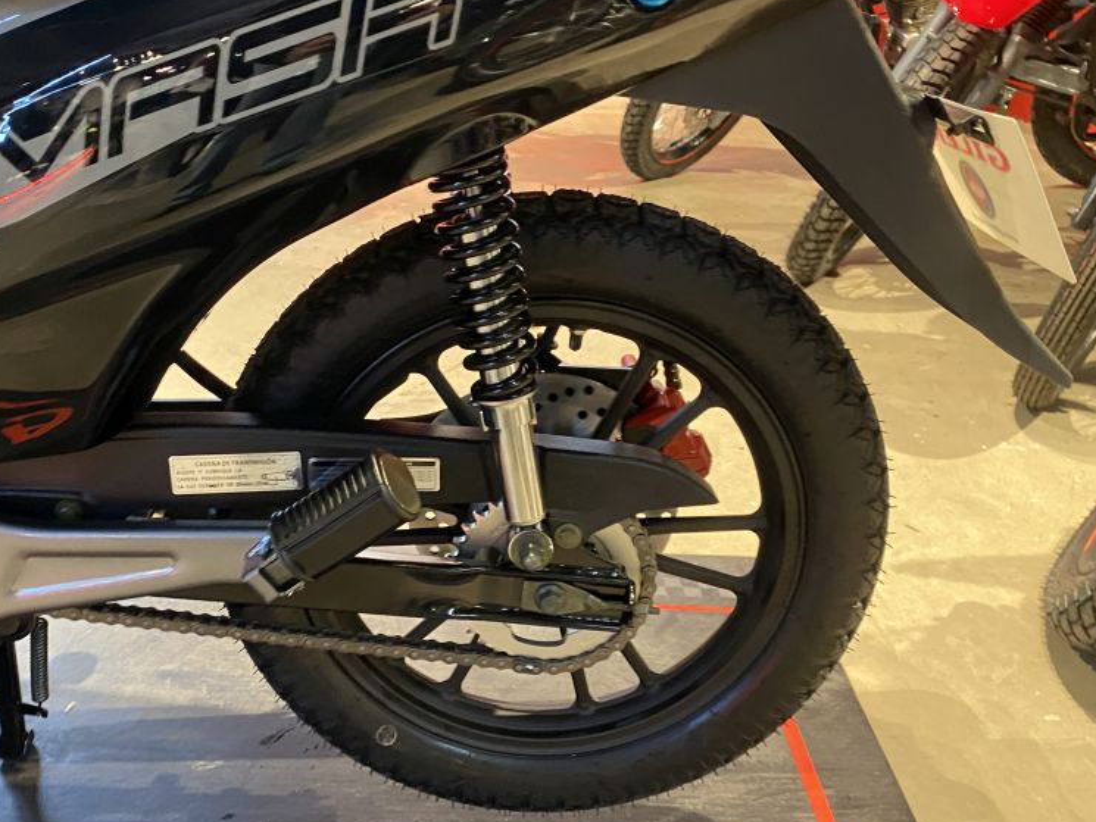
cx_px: 463
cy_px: 462
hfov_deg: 49.9
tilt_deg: -24.1
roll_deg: +2.6
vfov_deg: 38.6
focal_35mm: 37
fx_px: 1172
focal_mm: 4.25
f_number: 1.8
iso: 400
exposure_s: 1/33
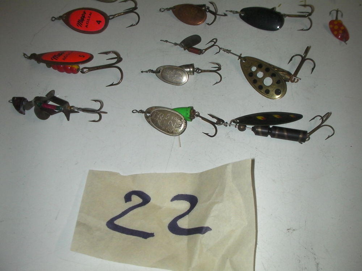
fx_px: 397
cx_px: 181
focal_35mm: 38
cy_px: 136
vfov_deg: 37.7
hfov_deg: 49.0
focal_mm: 6.3
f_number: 5.6
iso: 200
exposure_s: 1/30
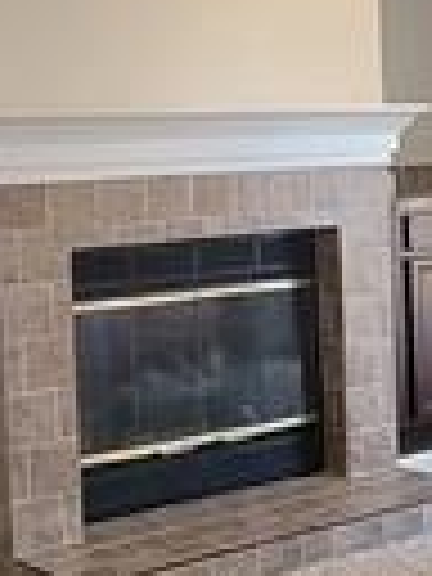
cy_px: 176
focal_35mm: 78
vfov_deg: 24.8
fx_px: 1298
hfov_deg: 18.1
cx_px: 488
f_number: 2.2
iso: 320
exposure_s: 1/60
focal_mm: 2.2
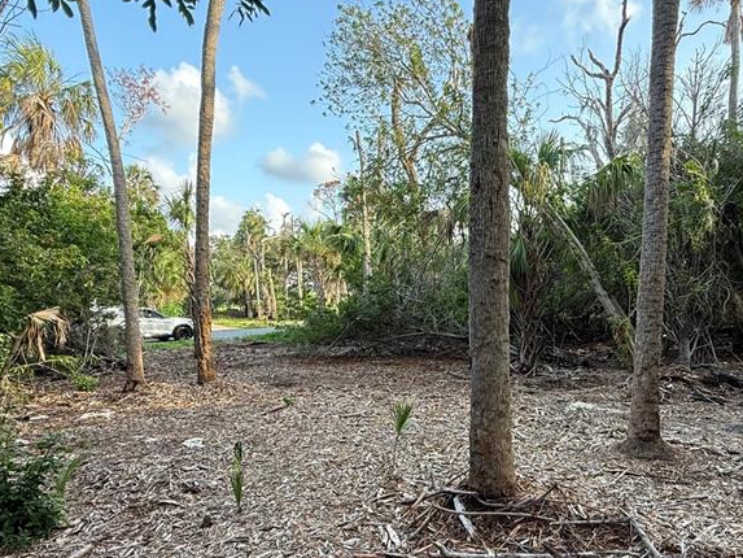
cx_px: 464
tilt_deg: -5.9
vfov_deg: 54.2
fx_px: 537
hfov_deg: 68.3
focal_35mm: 25
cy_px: 356
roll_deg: +1.5
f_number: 2.2
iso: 64
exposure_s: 1/134
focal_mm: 2.22
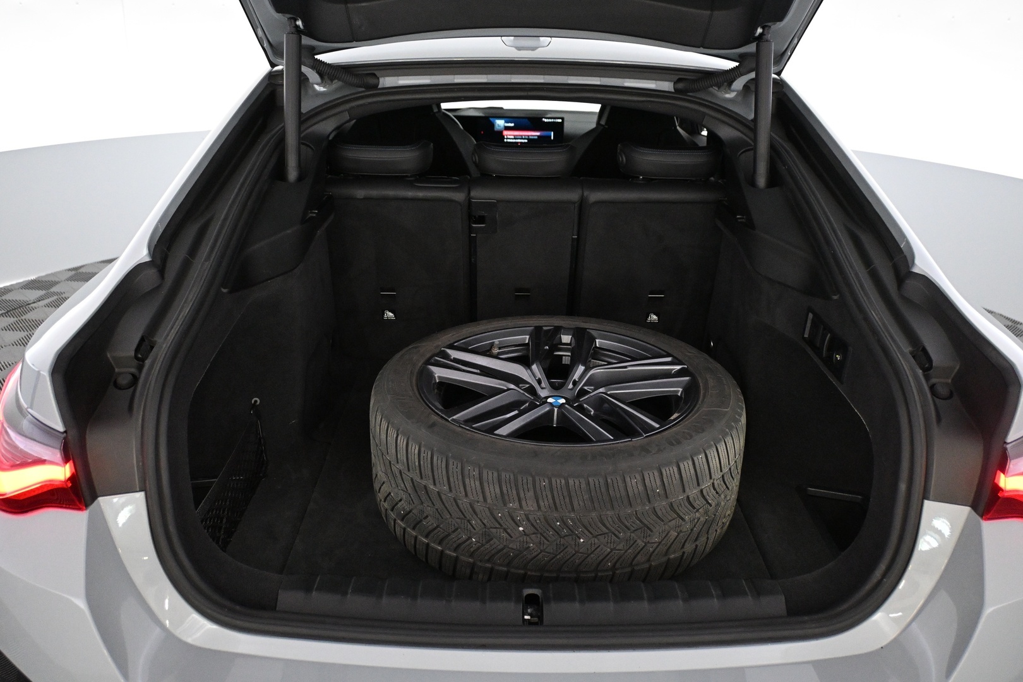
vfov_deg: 42.6
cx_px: 512
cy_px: 341
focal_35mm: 31
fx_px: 874
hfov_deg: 60.7
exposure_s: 1/125
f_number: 3.8
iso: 4000
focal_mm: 20.5
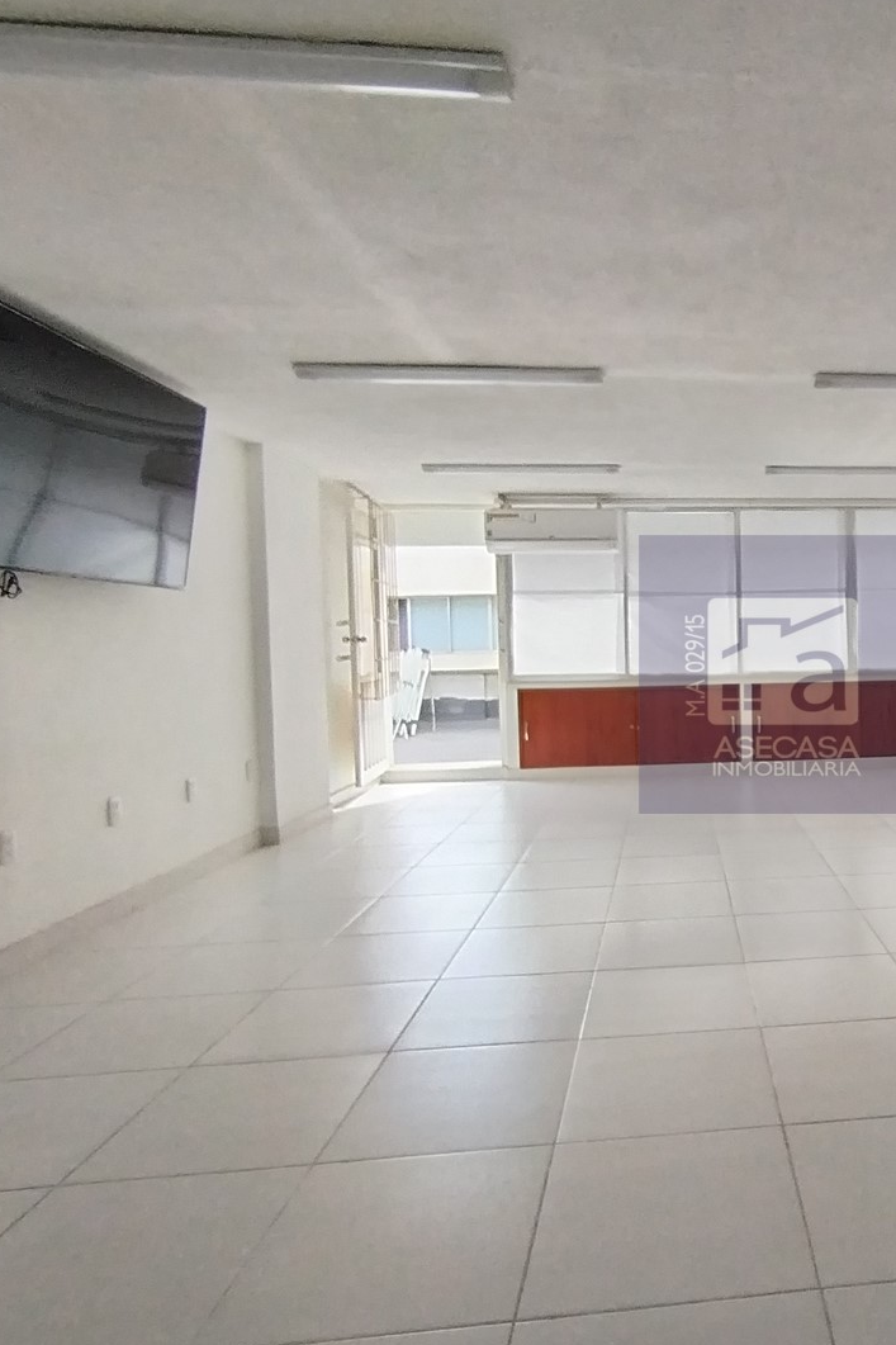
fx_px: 896
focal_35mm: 24
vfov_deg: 73.8
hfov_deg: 48.5
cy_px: 674
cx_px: 776
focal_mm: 1.42
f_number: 2.2
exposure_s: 1/120
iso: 169
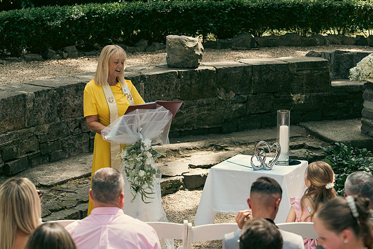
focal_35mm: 105
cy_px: 124
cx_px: 186
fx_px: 1088
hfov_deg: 19.5
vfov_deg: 13.0
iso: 320
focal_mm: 70
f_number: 3.5
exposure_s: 1/320
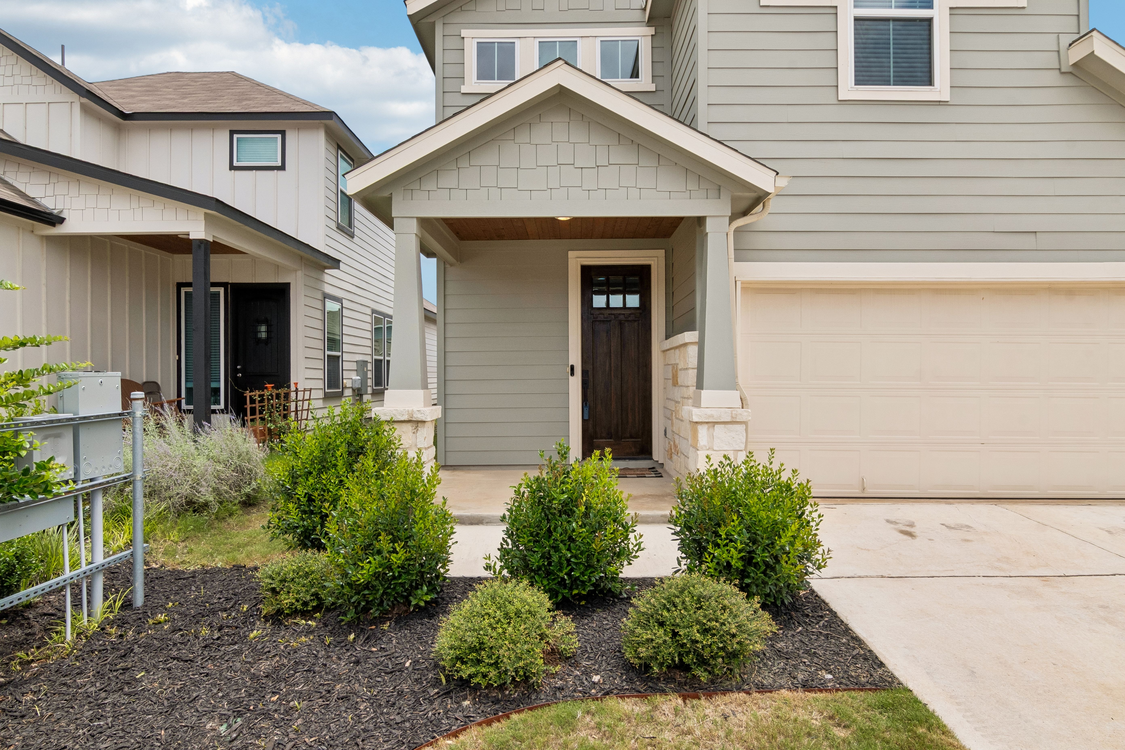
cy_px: 375
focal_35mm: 21
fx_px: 656
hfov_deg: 81.2
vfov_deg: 59.5
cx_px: 562
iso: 100
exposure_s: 1/500
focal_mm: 14
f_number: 11
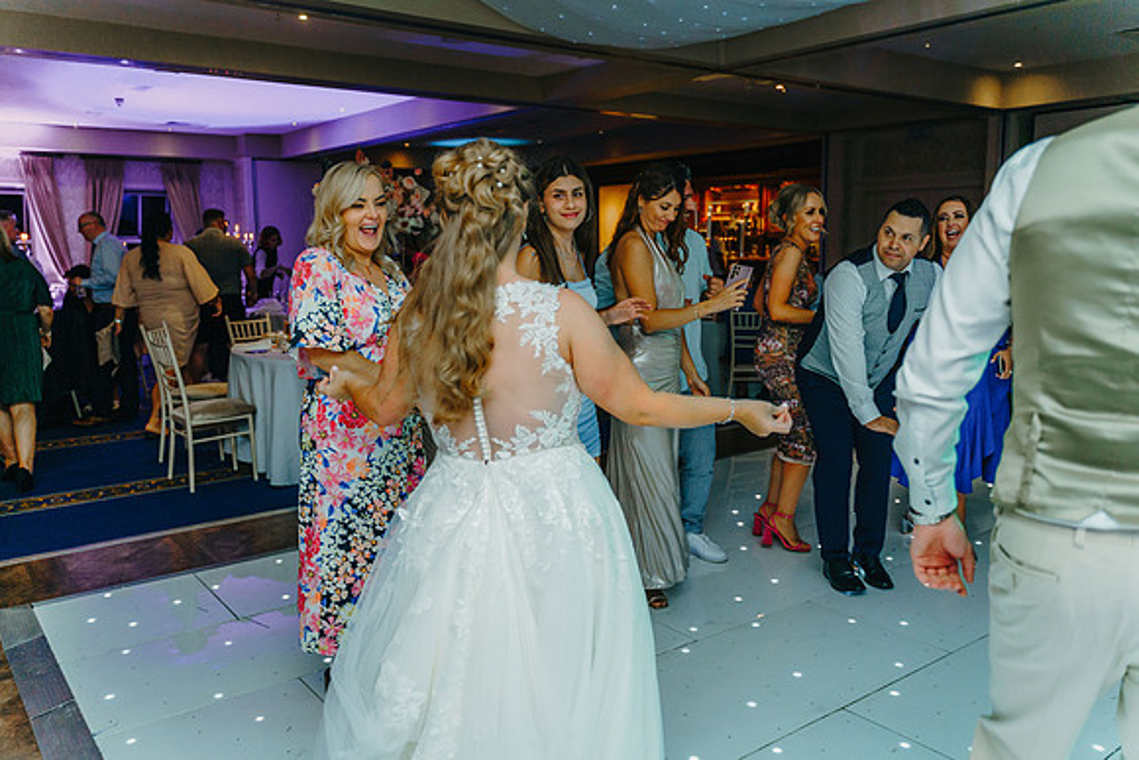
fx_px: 918
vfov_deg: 45.0
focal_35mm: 29
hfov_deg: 63.6
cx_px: 570
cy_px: 380
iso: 1600
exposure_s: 1/200
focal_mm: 29
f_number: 2.8
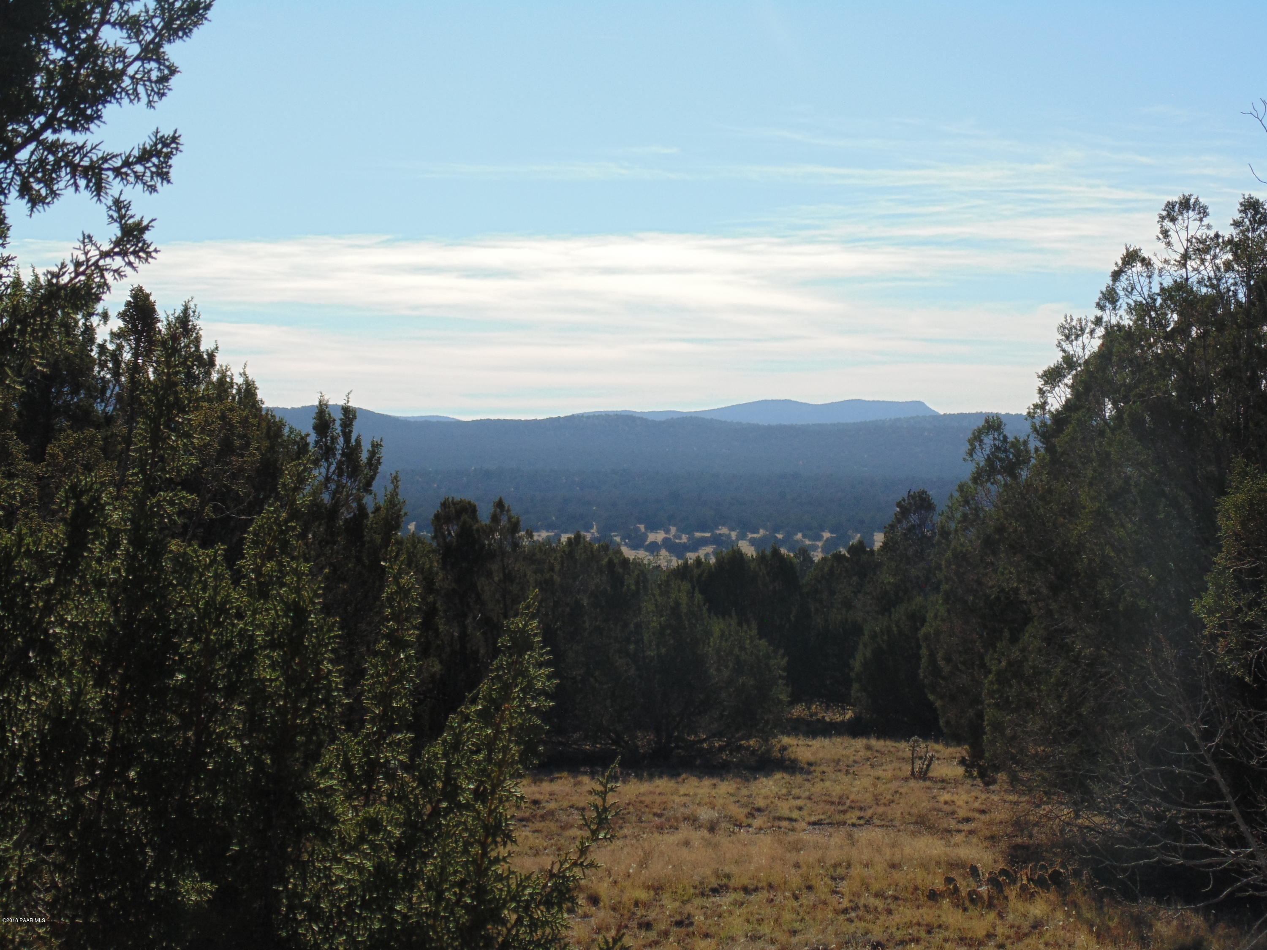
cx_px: 634
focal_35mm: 79
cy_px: 475
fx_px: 2892
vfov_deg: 18.7
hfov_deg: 24.7
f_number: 4.3
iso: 80
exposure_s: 1/800
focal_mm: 14.1
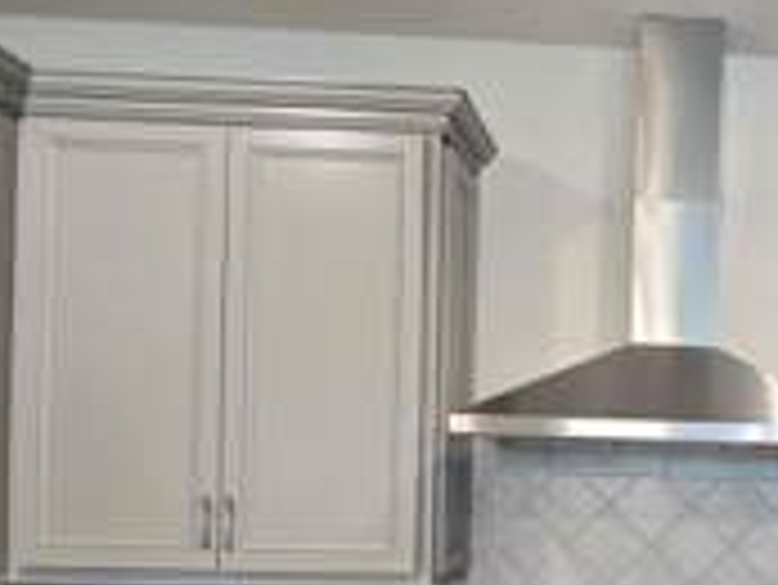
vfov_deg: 36.3
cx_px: 756
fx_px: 810
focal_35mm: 36
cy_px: 565
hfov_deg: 44.6
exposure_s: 1/60.2
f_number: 2.2
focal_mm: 2.2
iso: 200
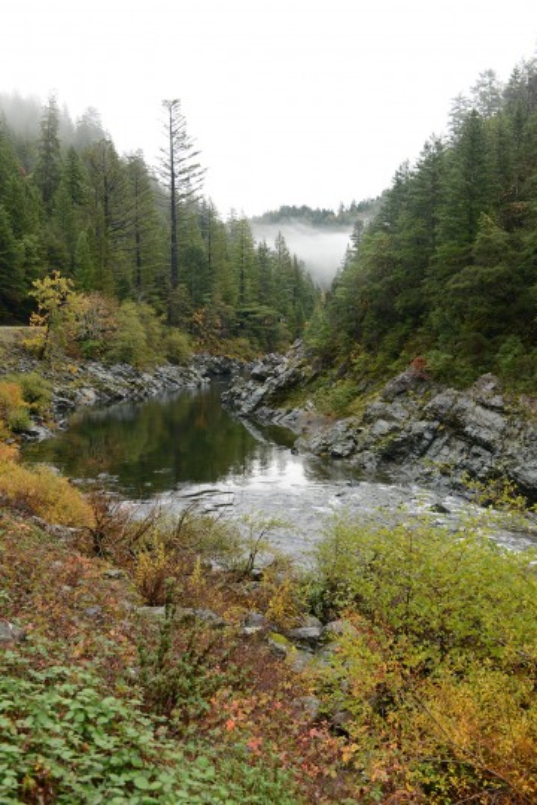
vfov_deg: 54.4
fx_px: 783
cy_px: 402
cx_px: 268
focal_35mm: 35
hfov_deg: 37.9
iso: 640
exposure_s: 1/40
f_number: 7.1
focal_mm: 35
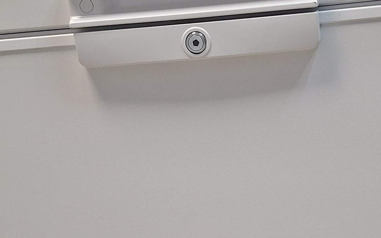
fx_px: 841
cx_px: 255
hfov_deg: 25.4
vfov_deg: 15.7
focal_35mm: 81
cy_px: 258
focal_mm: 5.54
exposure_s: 1/100
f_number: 1.8
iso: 320
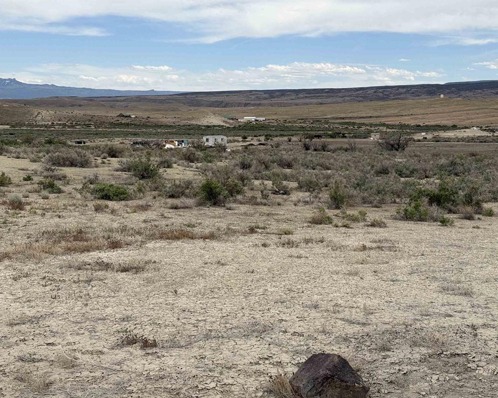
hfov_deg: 36.6
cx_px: 261
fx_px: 752
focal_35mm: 51
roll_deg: -0.2
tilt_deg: -5.9
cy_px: 199
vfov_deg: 29.7
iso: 80
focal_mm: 6.76
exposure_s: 1/4098
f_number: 1.78
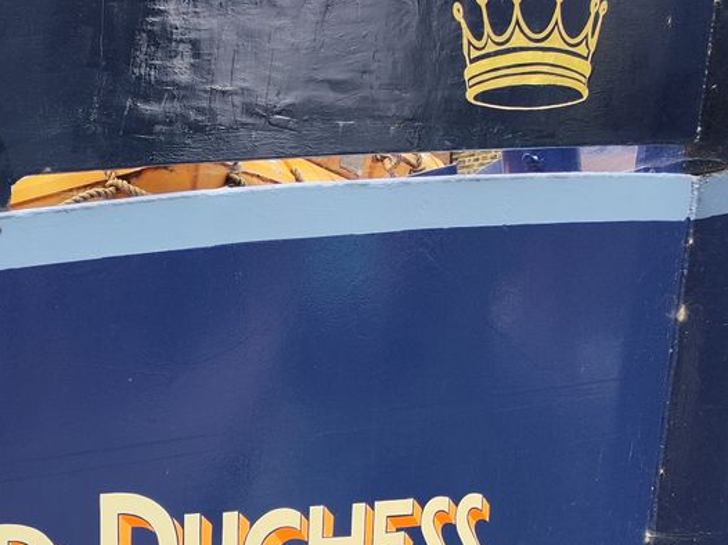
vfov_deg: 25.0
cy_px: 527
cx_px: -7
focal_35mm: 56
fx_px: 1177
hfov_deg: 31.6
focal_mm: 7.01
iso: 50
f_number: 1.69
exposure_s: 1/252
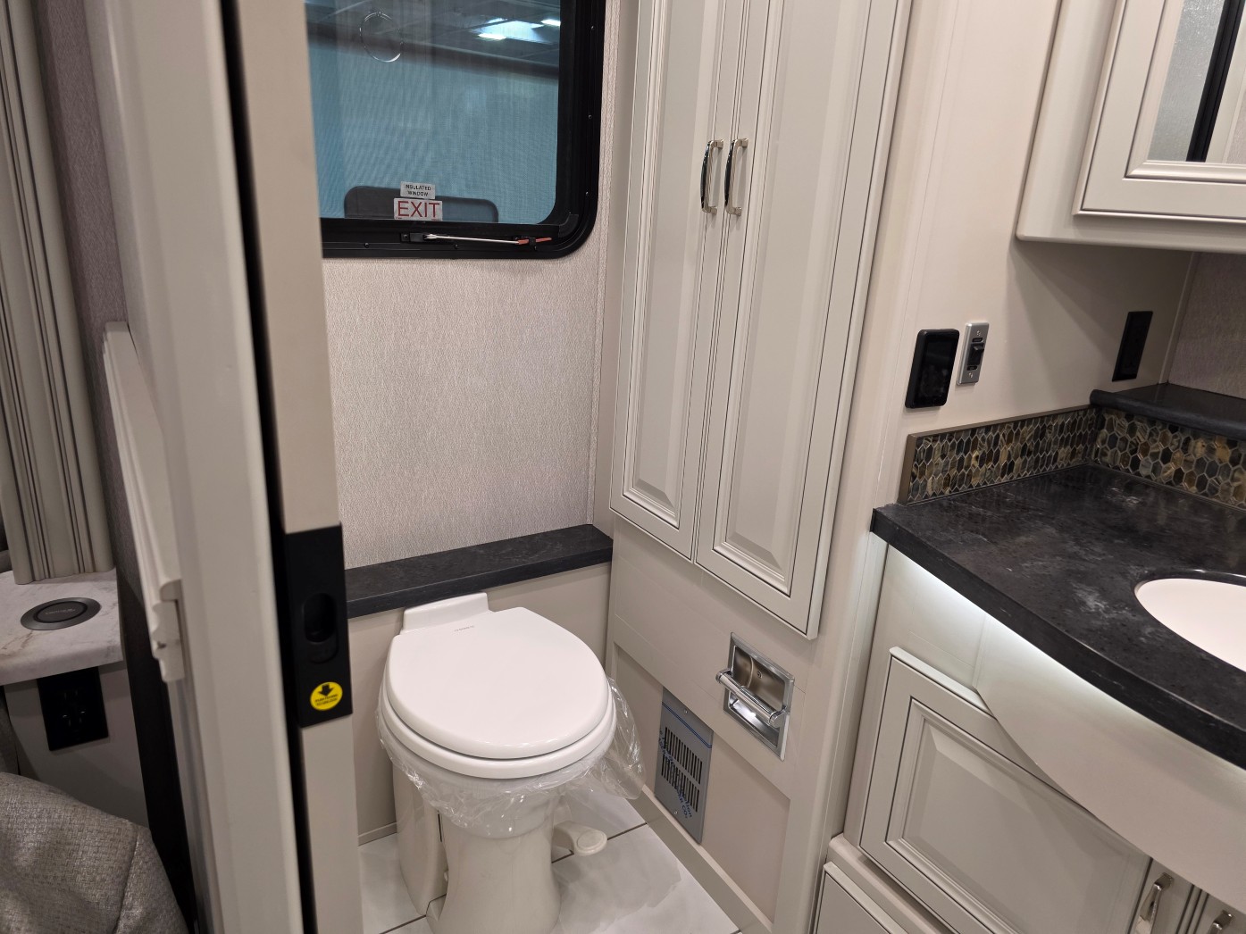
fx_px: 828
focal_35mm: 23
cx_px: 623
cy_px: 467
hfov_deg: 73.9
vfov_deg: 58.9
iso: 250
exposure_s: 1/120
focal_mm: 6.3
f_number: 1.7
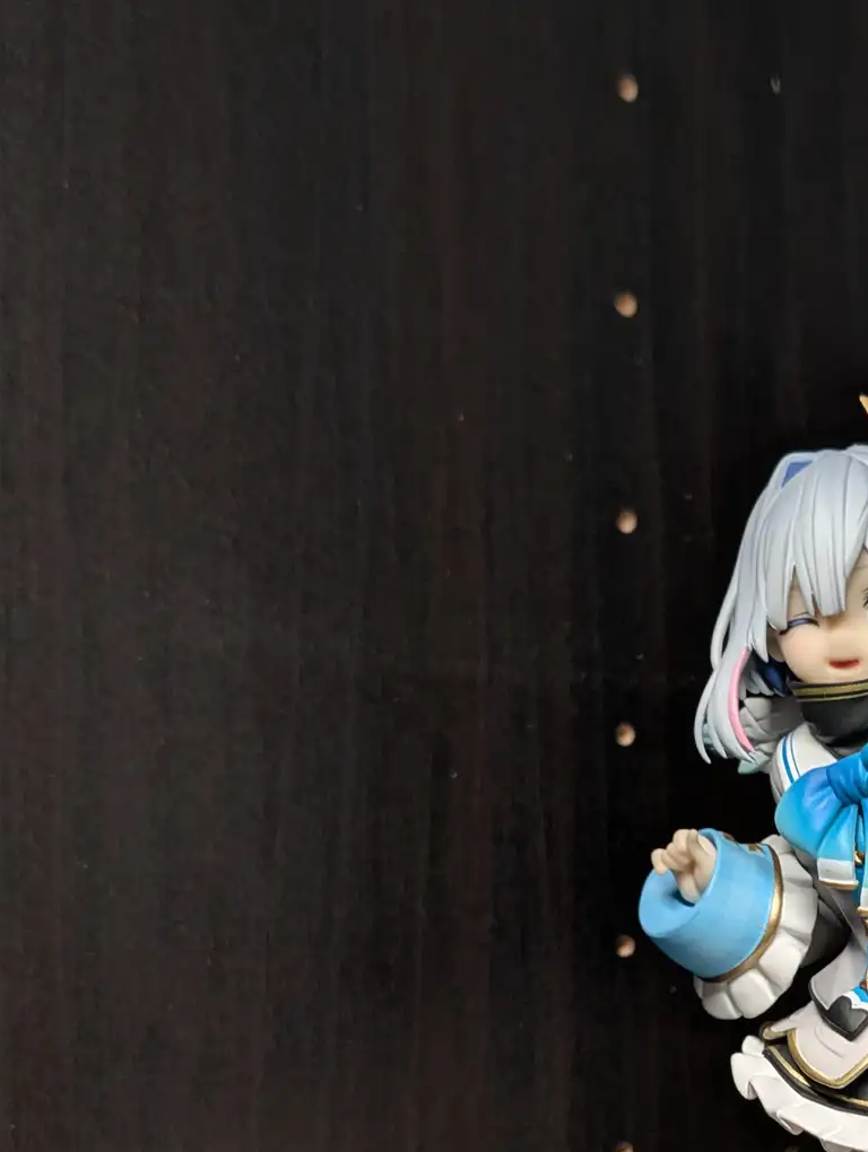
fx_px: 2501
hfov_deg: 19.1
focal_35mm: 75
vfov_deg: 25.0
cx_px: 867
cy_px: 1079
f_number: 1.68
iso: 47
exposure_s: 1/16.8
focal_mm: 6.9
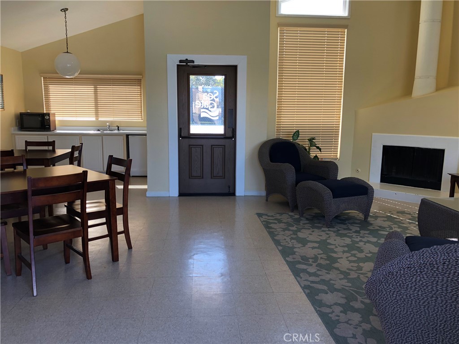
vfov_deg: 49.7
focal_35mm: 28
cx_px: 230
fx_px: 371
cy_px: 172
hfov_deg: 63.4
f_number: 1.8
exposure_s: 1/120
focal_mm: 4
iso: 50
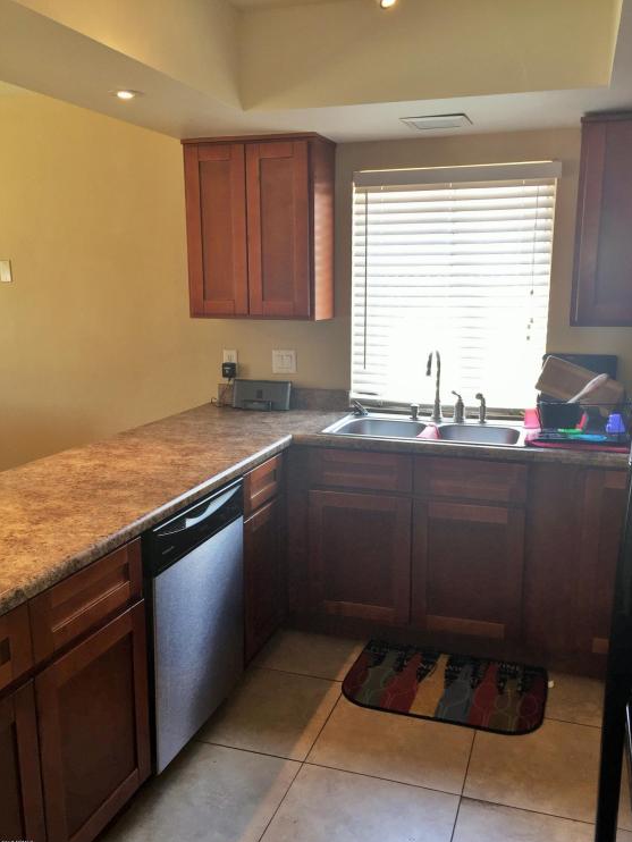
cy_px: 435
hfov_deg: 46.8
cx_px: 326
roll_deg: +0.3
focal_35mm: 30
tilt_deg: -11.1
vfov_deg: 59.9
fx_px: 730
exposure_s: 1/32
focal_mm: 4.15
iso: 32
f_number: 2.2
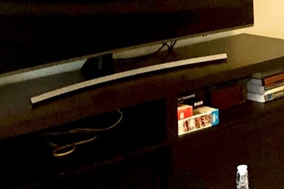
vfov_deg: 11.3
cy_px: -85
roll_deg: +0.5
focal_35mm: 117
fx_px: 923
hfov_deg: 16.1
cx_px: 423
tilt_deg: -4.5
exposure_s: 1/15
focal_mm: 3.99
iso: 100
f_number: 1.8
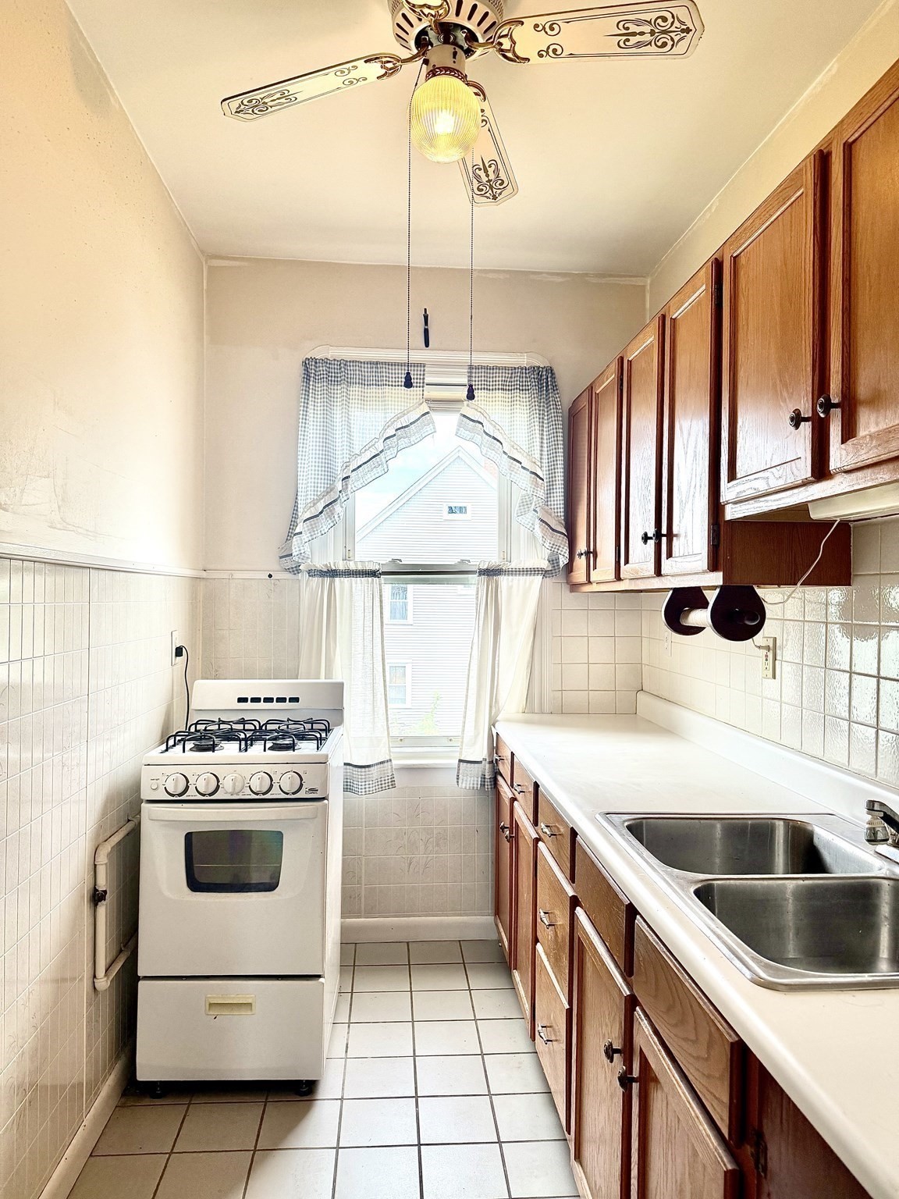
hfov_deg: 56.8
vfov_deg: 71.6
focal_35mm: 24
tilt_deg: +1.4
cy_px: 600
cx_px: 450
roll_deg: -1.0
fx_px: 831
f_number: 1.78
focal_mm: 6.76
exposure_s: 1/330
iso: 100
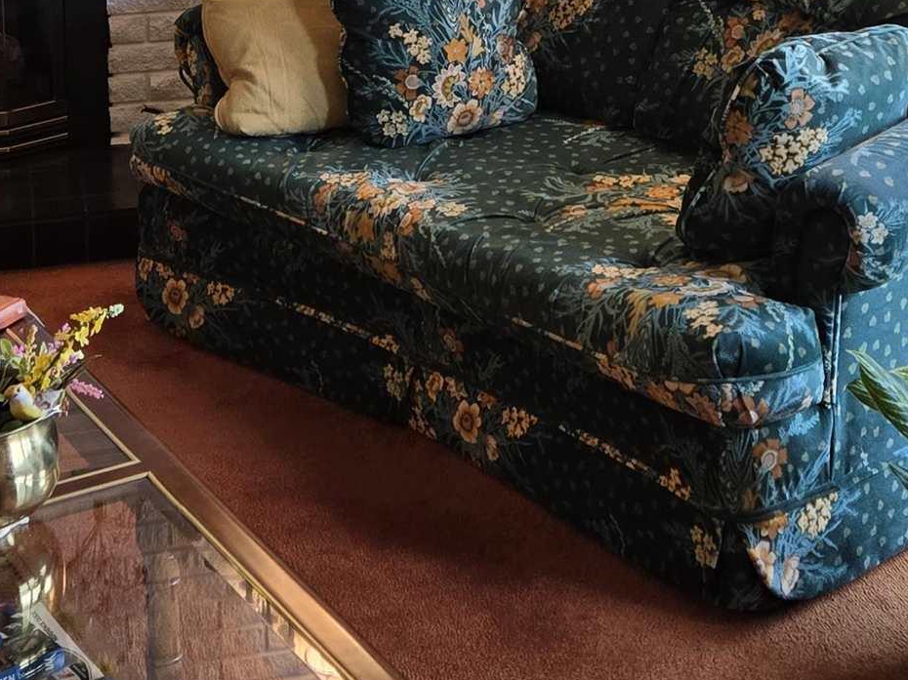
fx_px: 1993
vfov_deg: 17.9
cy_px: -243
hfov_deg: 25.6
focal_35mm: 76
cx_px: 378
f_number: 1.8
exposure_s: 1/120
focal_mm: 5.4
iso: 100
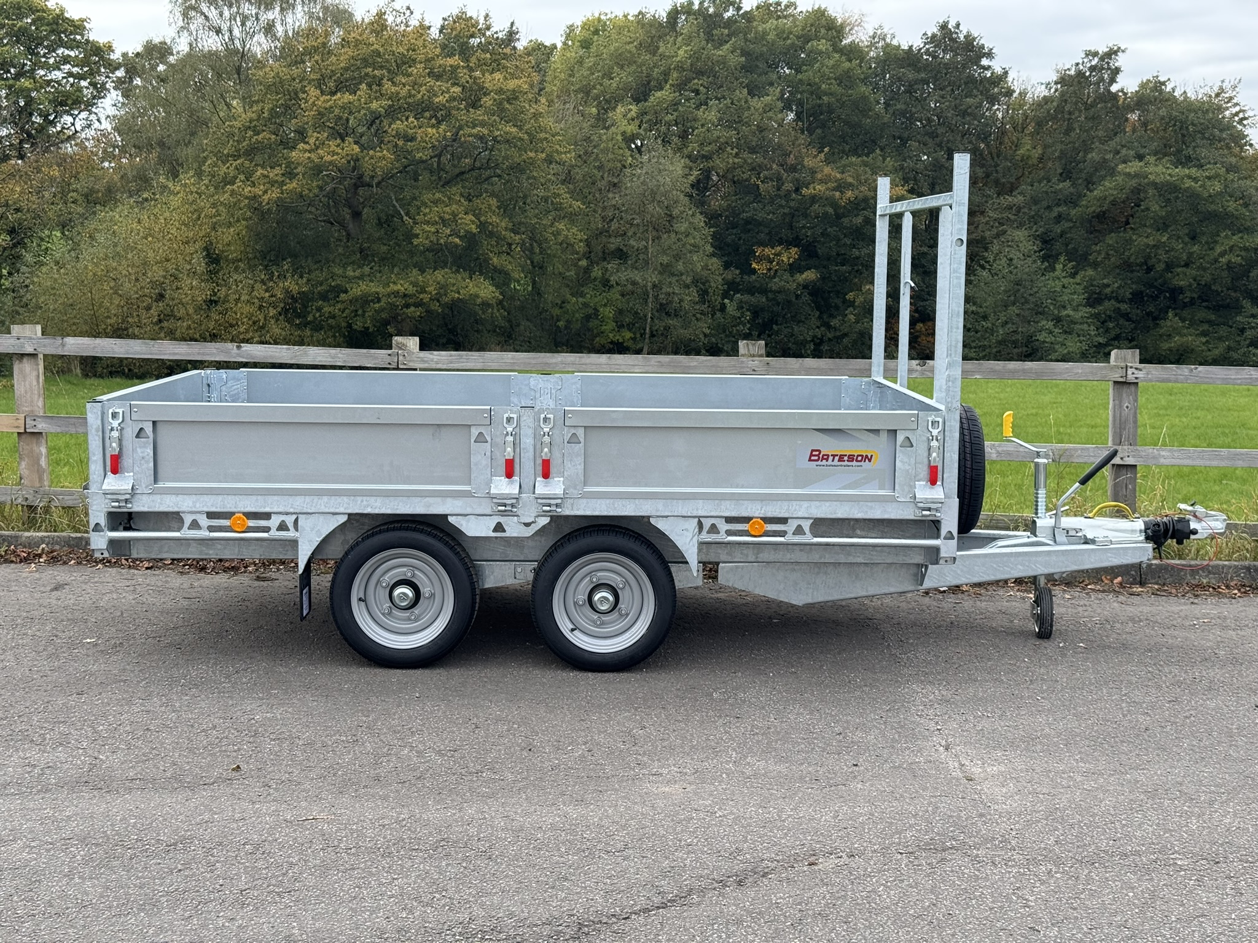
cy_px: 472
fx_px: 1744
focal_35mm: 48
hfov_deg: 39.7
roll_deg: +0.6
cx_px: 629
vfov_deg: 30.3
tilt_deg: -7.3
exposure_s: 1/1011
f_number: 1.78
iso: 64
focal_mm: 6.76
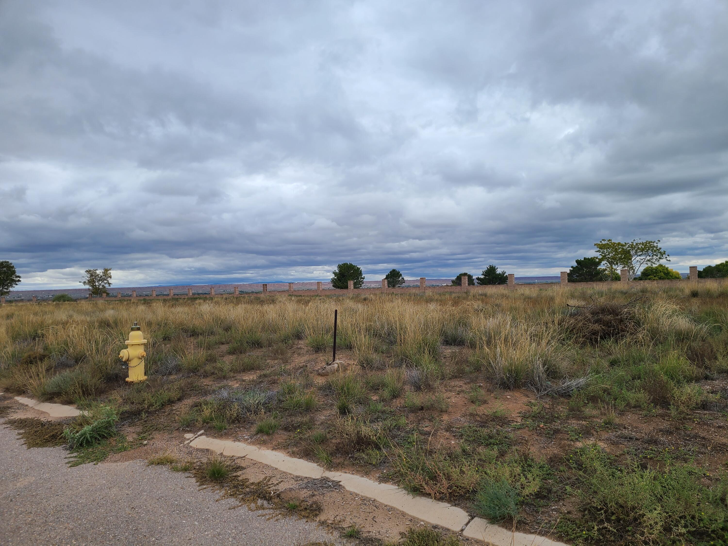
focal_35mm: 26
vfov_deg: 53.1
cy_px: 273
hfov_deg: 67.3
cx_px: 364
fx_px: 547
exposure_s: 1/1399
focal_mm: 5.4
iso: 40
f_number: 1.8
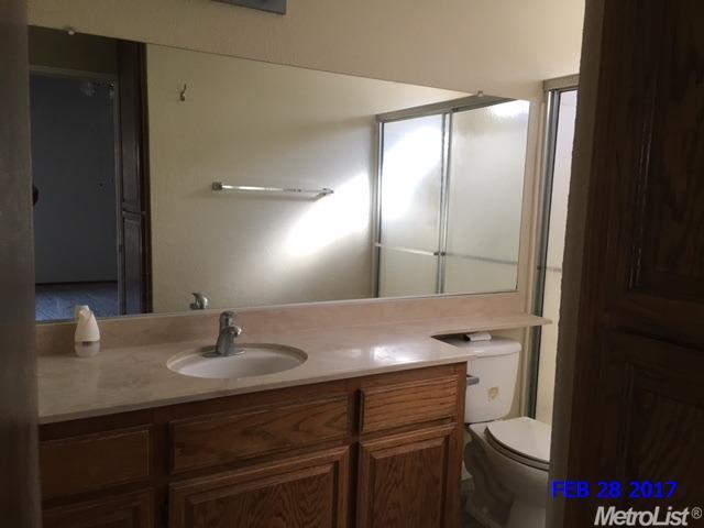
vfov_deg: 48.2
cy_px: 264
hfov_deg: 61.7
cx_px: 352
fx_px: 590
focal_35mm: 29
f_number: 2.2
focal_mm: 4.15
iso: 40
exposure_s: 1/30
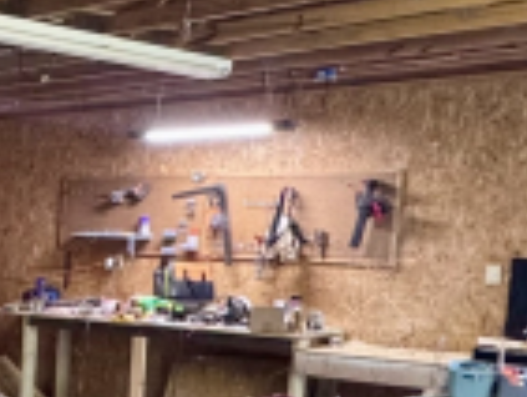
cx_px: -305
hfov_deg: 22.7
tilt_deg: -7.0
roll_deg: -0.6
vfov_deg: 21.9
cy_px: 341
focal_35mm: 66
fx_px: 1006
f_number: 2.2
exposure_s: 1/60
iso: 500
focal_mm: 2.22
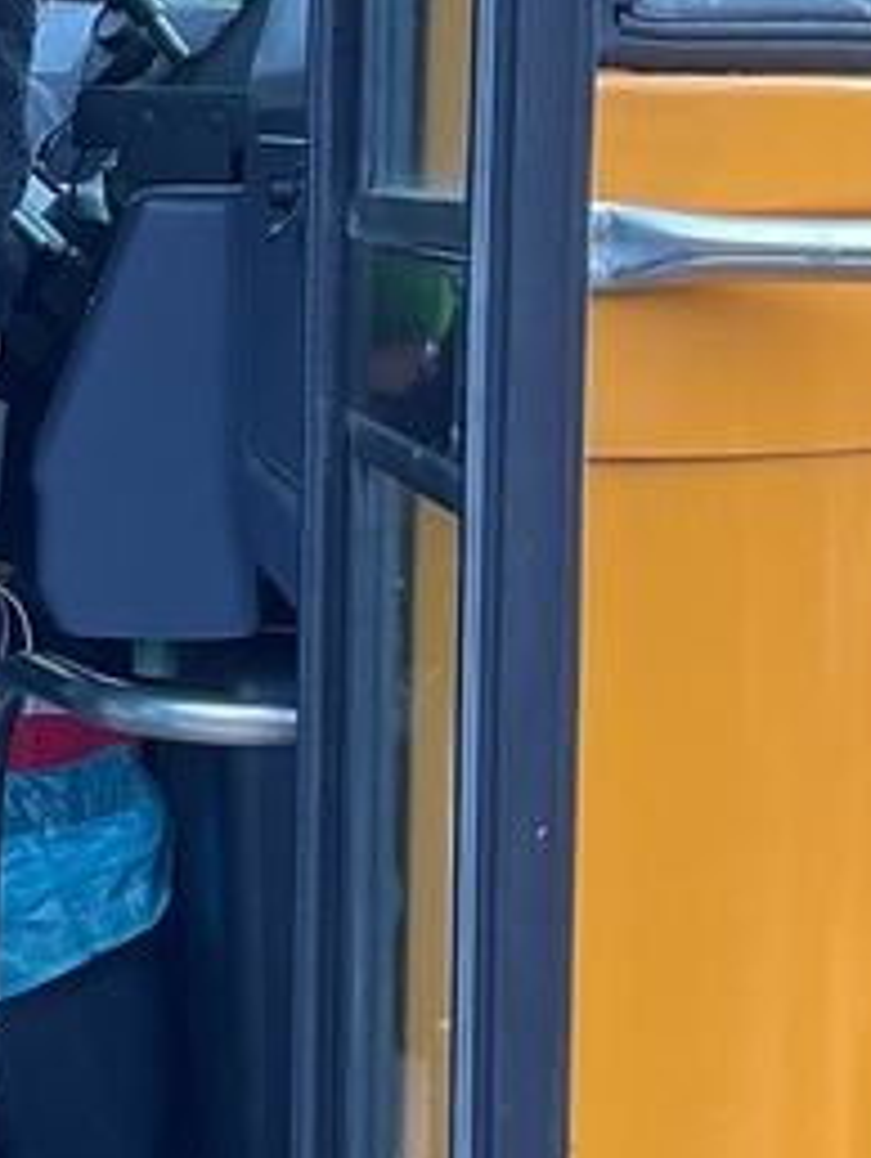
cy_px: 314
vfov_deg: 17.0
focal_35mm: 115
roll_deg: -1.9
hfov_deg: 12.2
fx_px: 3852
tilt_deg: -3.9
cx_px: -494
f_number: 1.8
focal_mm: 3
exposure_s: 1/120
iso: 64
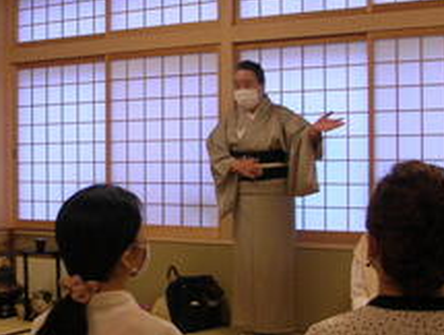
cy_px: 184
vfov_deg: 22.6
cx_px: 138
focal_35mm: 65
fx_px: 835
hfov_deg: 29.5
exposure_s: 1/21.6
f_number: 2.8
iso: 50
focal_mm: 5.8
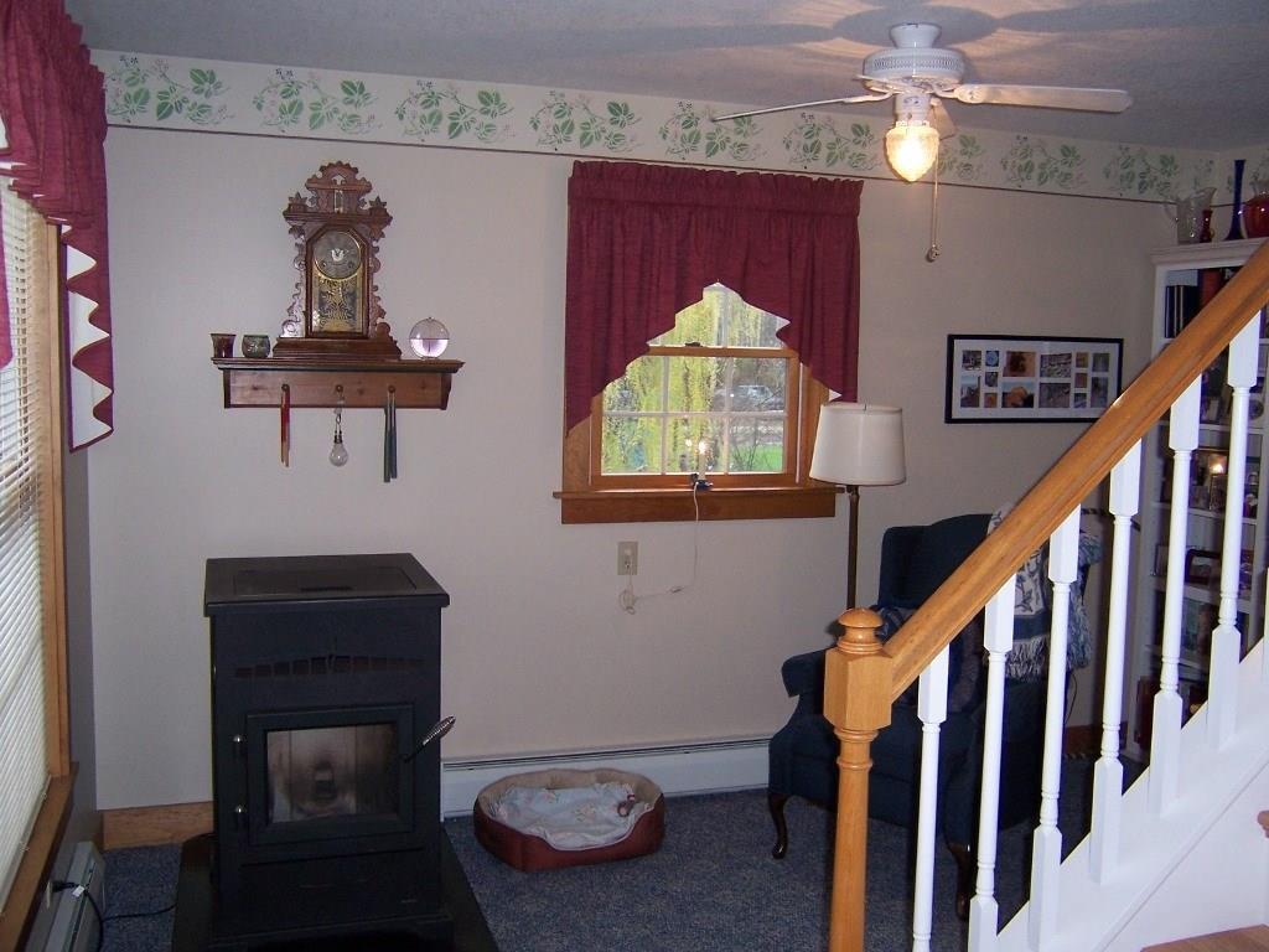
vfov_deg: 42.9
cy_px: 476
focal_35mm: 33
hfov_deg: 55.4
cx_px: 634
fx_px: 1210
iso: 140
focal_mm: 5.5
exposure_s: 1/60
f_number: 2.8
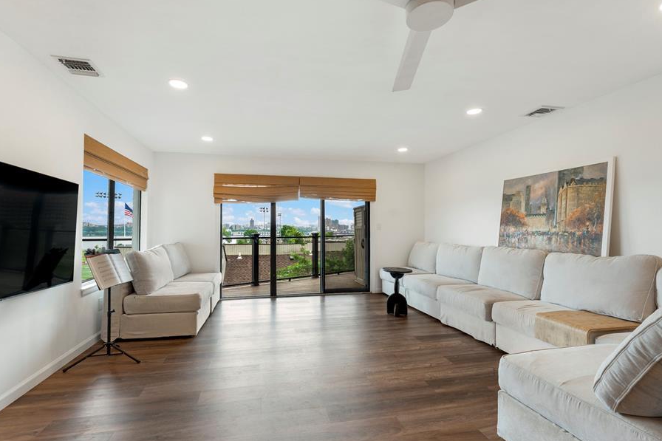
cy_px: 224
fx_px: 294
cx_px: 323
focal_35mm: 16
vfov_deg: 73.7
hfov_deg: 96.7
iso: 400
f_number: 8
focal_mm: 14
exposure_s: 1/640
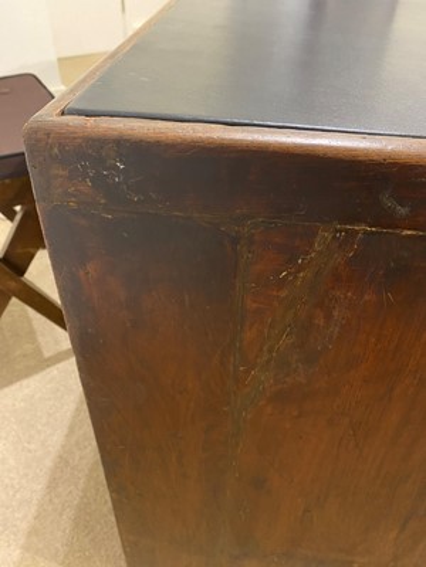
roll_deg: -2.7
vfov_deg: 67.3
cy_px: 284
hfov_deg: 53.1
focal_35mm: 26
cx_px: 213
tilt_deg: -41.0
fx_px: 427
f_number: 1.8
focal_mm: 4.25
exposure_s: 1/25
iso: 500
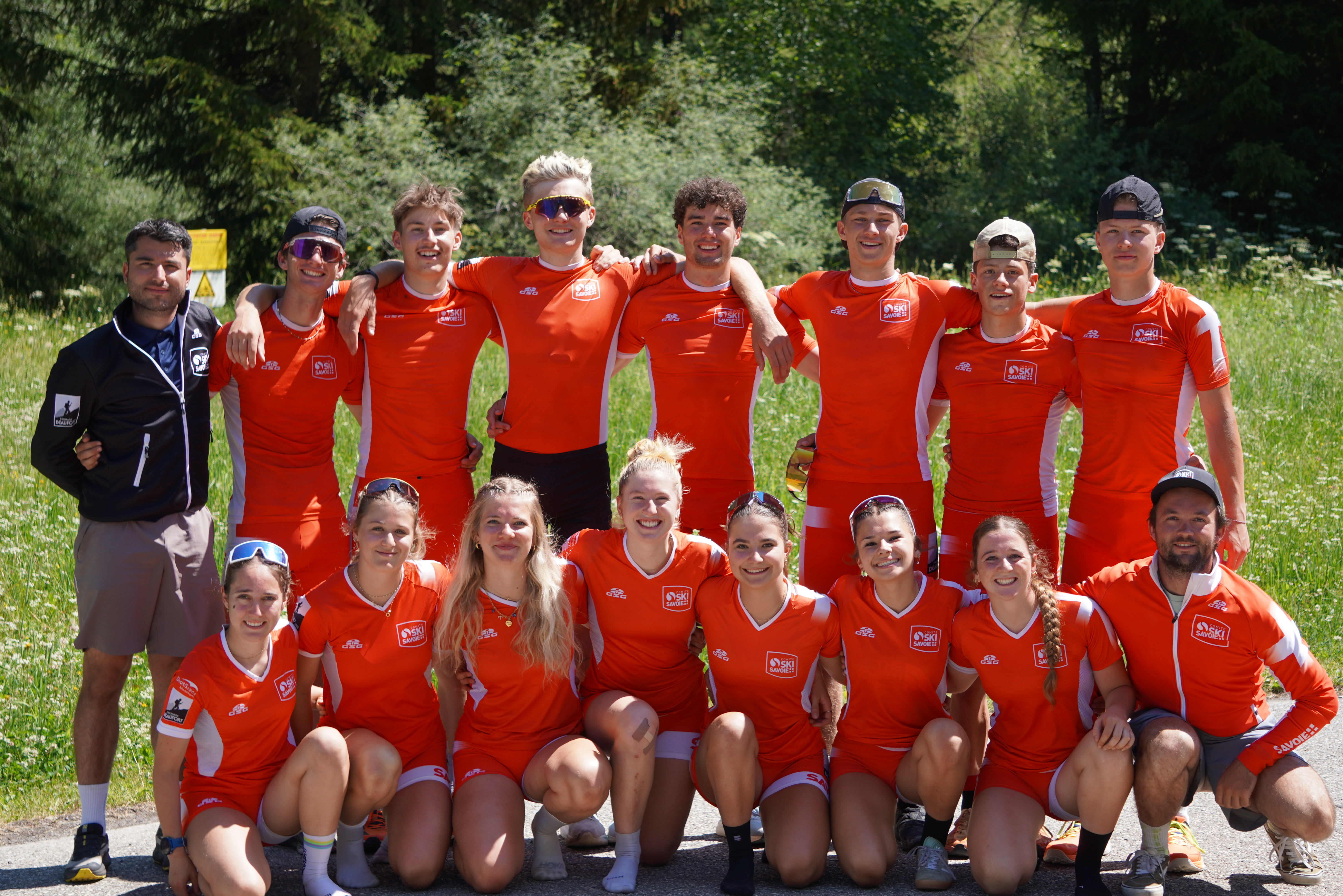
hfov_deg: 24.3
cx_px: 676
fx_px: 3115
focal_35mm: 84
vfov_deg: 16.4
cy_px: 452
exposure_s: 1/320
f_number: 4.5
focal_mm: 55
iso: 100
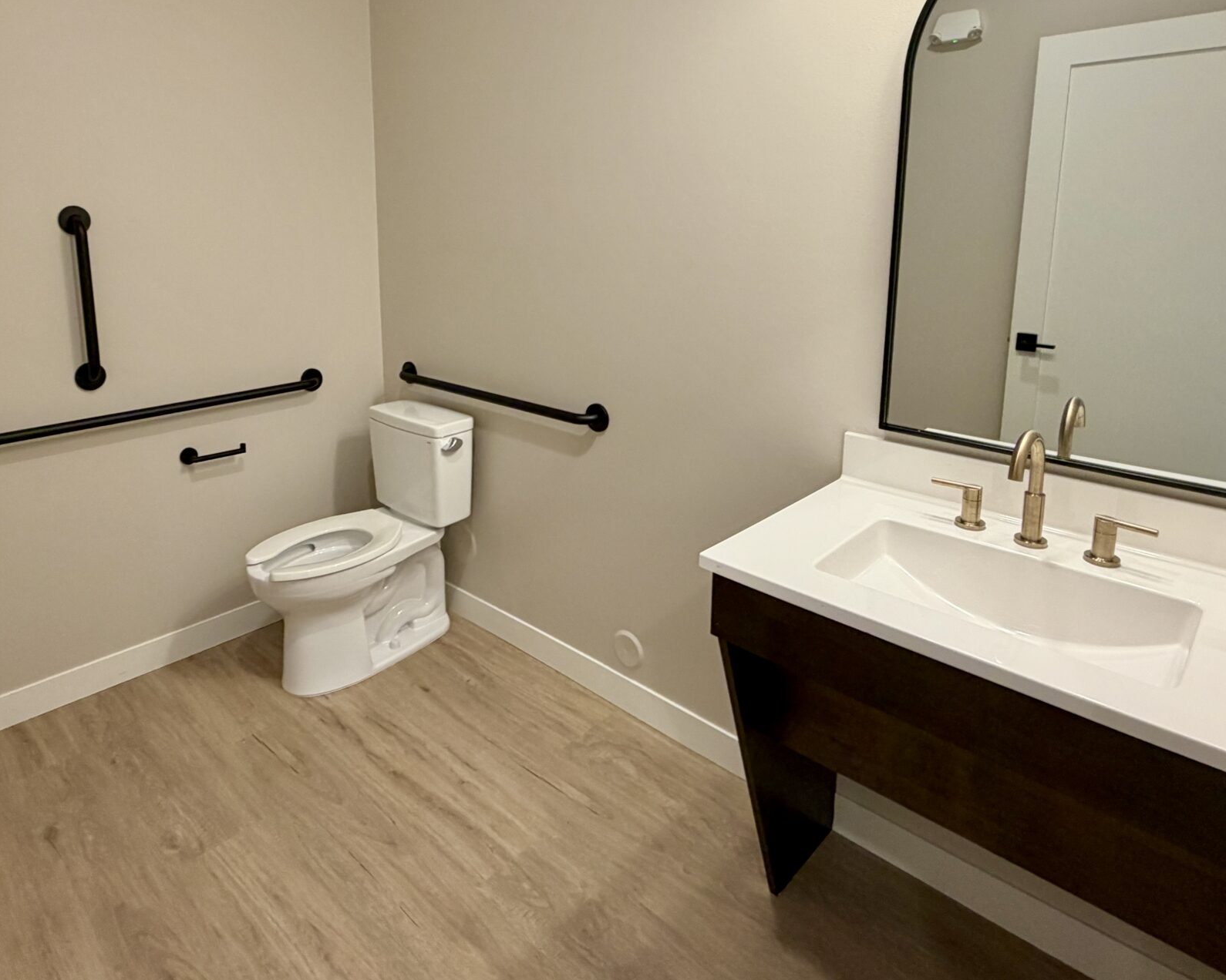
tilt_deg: -8.4
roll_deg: -0.3
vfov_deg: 61.7
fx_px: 798
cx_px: 529
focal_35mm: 22
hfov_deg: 74.7
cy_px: 331
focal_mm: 2.22
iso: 200
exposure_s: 1/120
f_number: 2.2
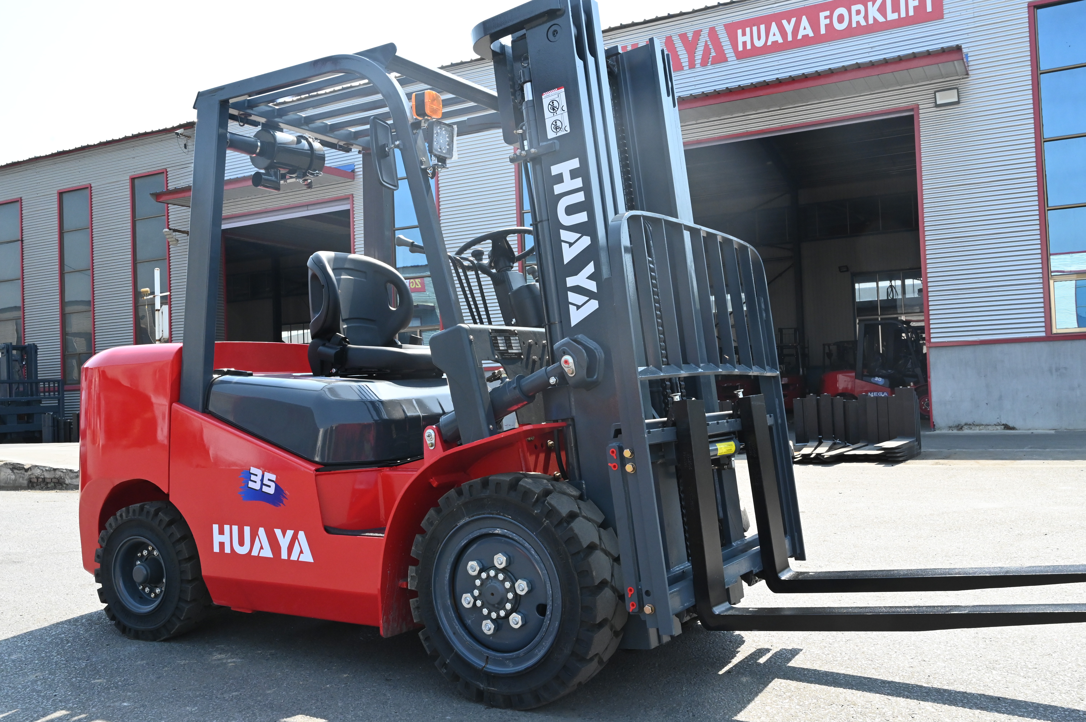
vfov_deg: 40.5
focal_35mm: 32
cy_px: 361
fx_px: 980
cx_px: 543
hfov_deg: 58.0
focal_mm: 32.5
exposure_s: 1/800
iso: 2500
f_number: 14
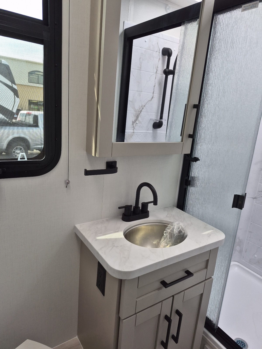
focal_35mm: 23
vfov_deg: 73.9
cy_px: 174
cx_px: 131
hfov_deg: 58.9
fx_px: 232
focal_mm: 5.4
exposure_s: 1/182
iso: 64
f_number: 1.8
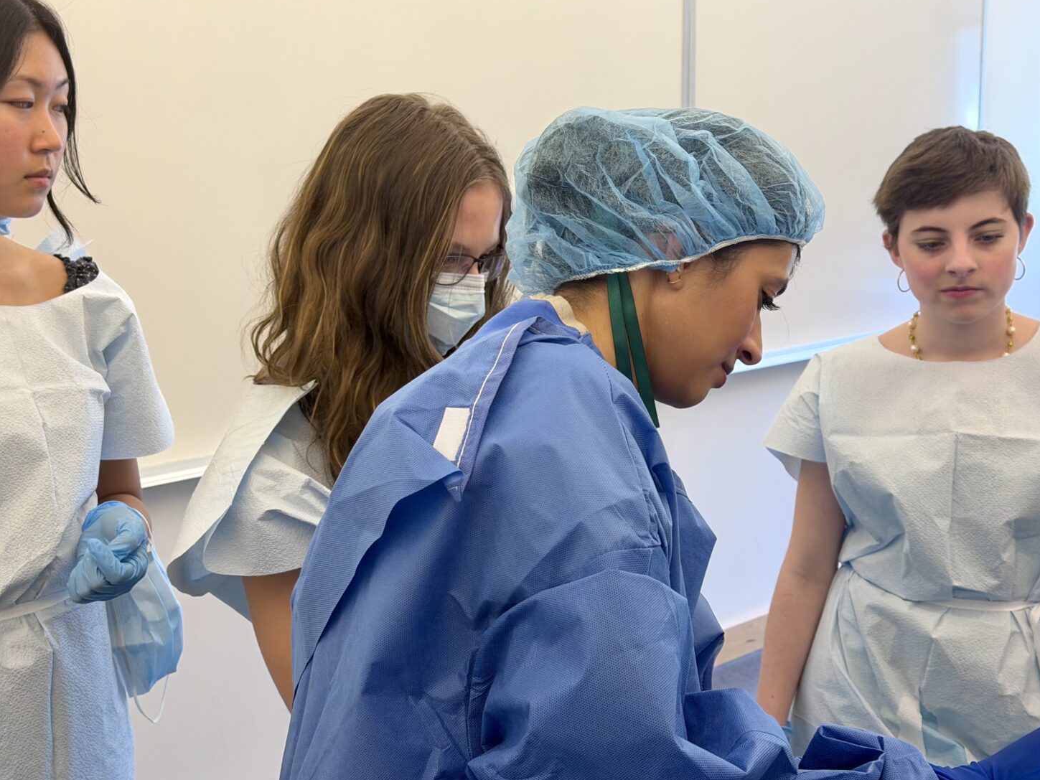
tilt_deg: -9.9
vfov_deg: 27.5
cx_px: 493
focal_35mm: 53
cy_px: 387
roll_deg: +0.7
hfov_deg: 36.2
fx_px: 1592
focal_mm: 6.76
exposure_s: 1/60
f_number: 1.78
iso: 100
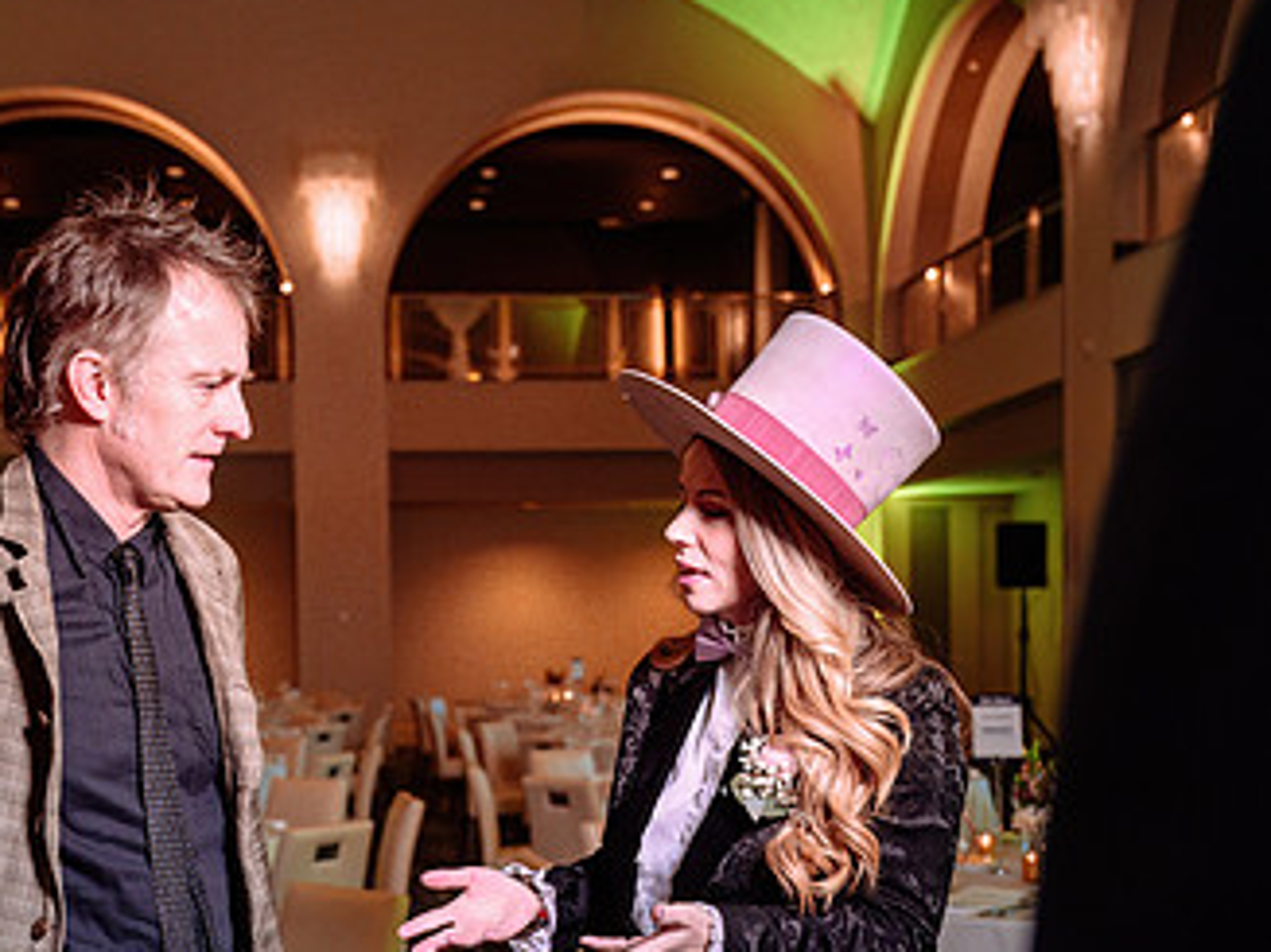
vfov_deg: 27.6
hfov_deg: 36.6
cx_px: 463
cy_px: 725
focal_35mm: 52
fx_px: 1909
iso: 800
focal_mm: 30.5
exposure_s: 1/80
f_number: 4
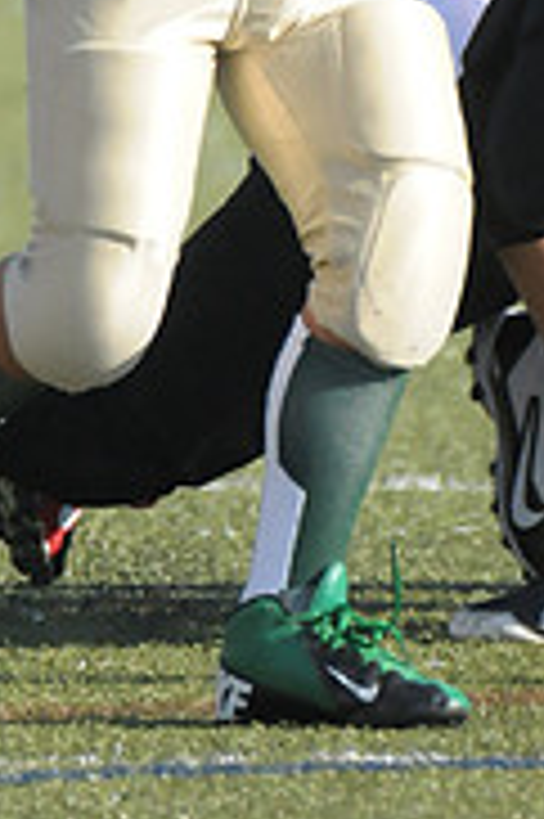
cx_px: 312
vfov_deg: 1.3
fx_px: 36923
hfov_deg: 0.8
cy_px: -387
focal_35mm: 1626
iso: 1600
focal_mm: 340
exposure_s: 1/6400
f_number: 4
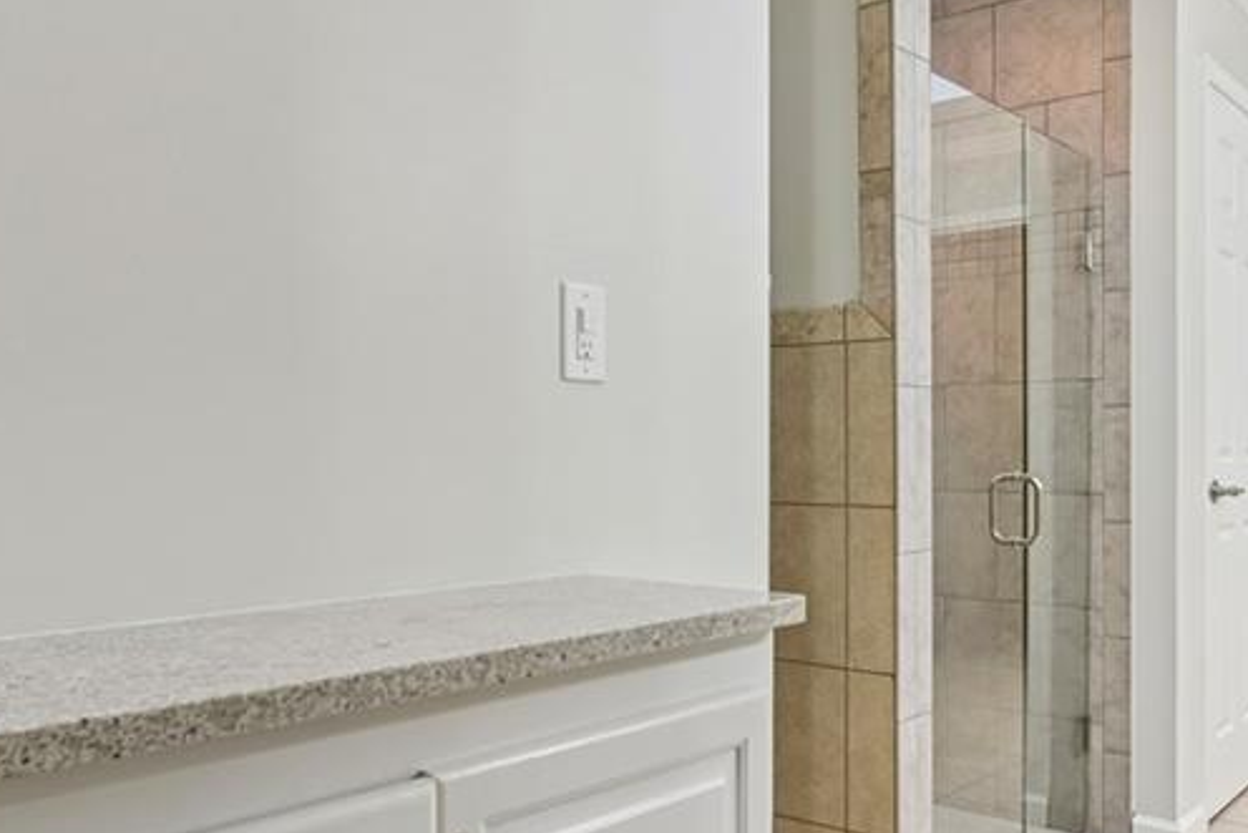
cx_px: 609
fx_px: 1144
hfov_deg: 57.2
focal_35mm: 33
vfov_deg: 39.9
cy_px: 468
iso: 250
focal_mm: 16
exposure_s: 1/15
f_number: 8
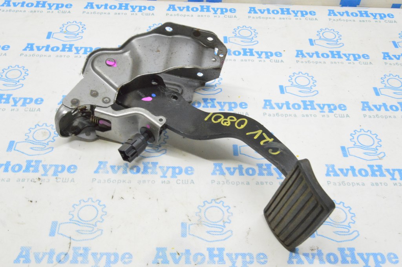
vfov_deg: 34.2
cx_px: 201
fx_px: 435
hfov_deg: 49.6
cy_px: 134
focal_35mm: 39
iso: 6400
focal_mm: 26
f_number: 20
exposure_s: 1/15
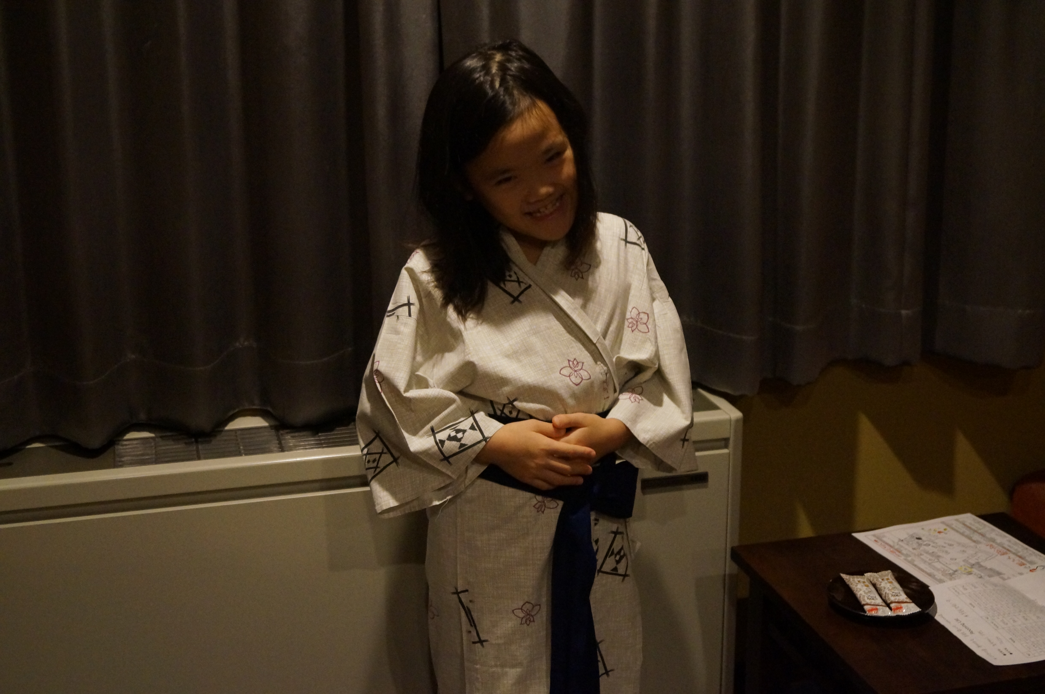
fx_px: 1522
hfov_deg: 37.9
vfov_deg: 25.7
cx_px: 522
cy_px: 347
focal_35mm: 52
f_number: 4.5
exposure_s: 1/60
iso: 3200
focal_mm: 35
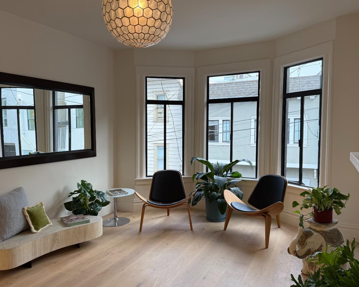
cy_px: 145
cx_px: 184
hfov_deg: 62.2
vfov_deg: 51.5
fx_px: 298
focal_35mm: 28
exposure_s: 1/230
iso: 80
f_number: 1.78
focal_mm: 6.76
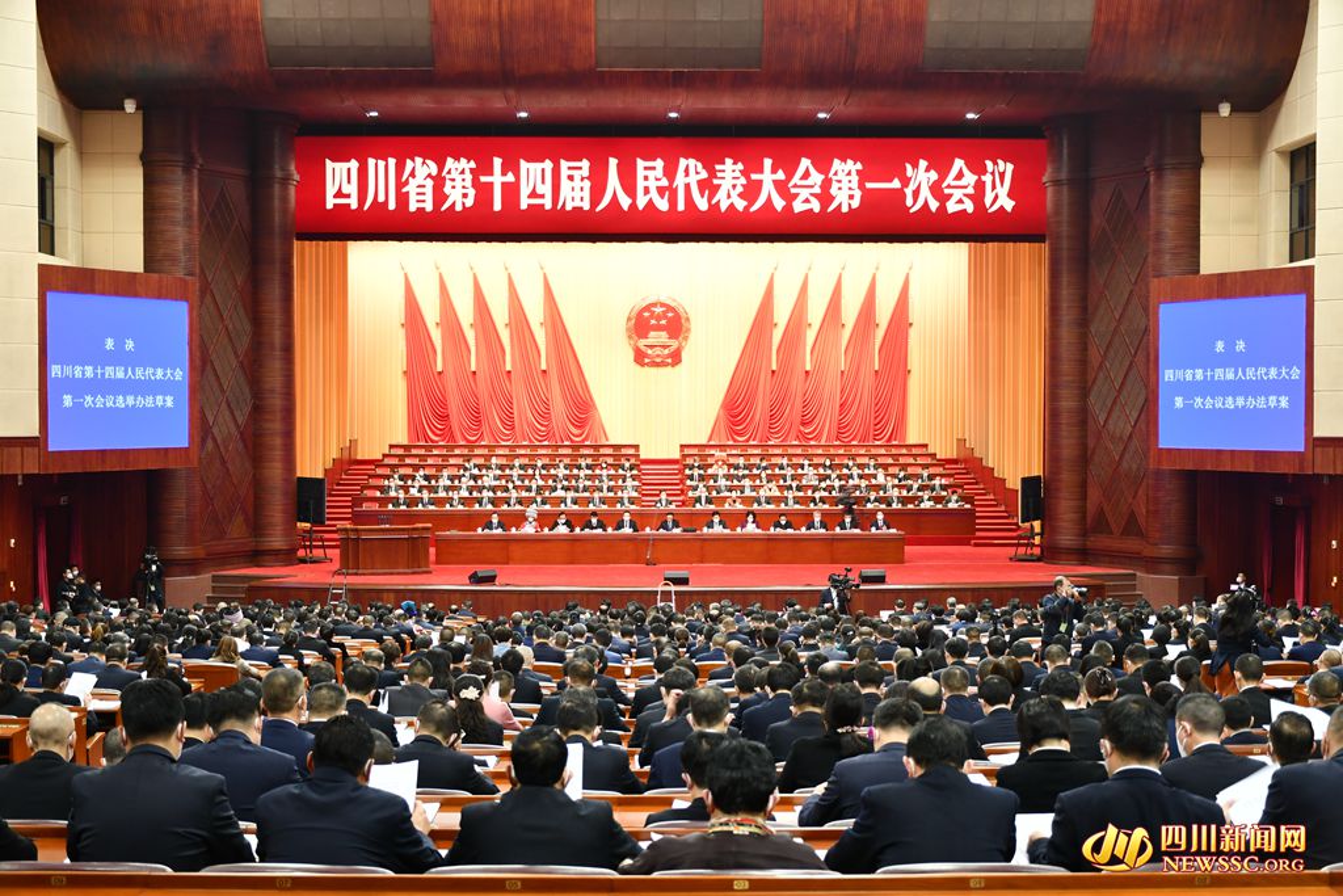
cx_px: 672
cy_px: 448
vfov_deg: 28.1
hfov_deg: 41.1
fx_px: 1791
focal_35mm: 48
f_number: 4.5
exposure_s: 1/15
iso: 800
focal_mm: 32
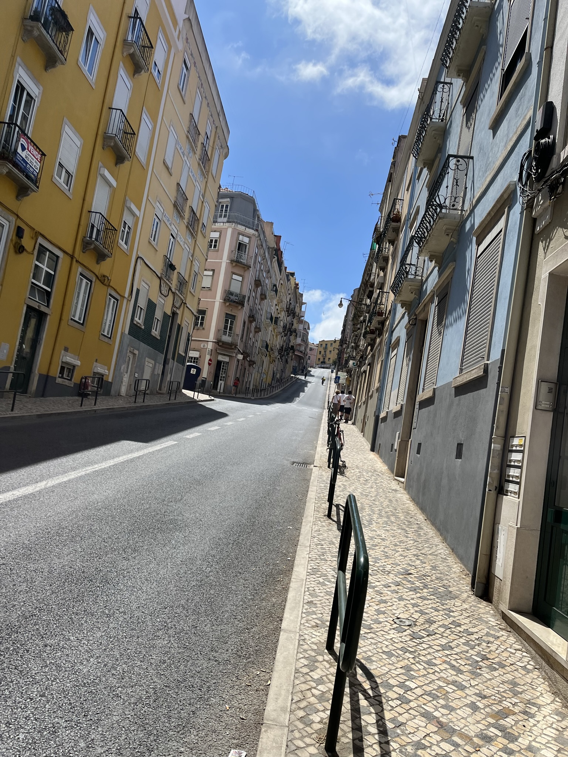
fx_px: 569
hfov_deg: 53.1
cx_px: 284
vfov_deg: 67.3
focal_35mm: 26
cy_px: 378
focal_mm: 5.1
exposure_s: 1/4854
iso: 50
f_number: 1.6
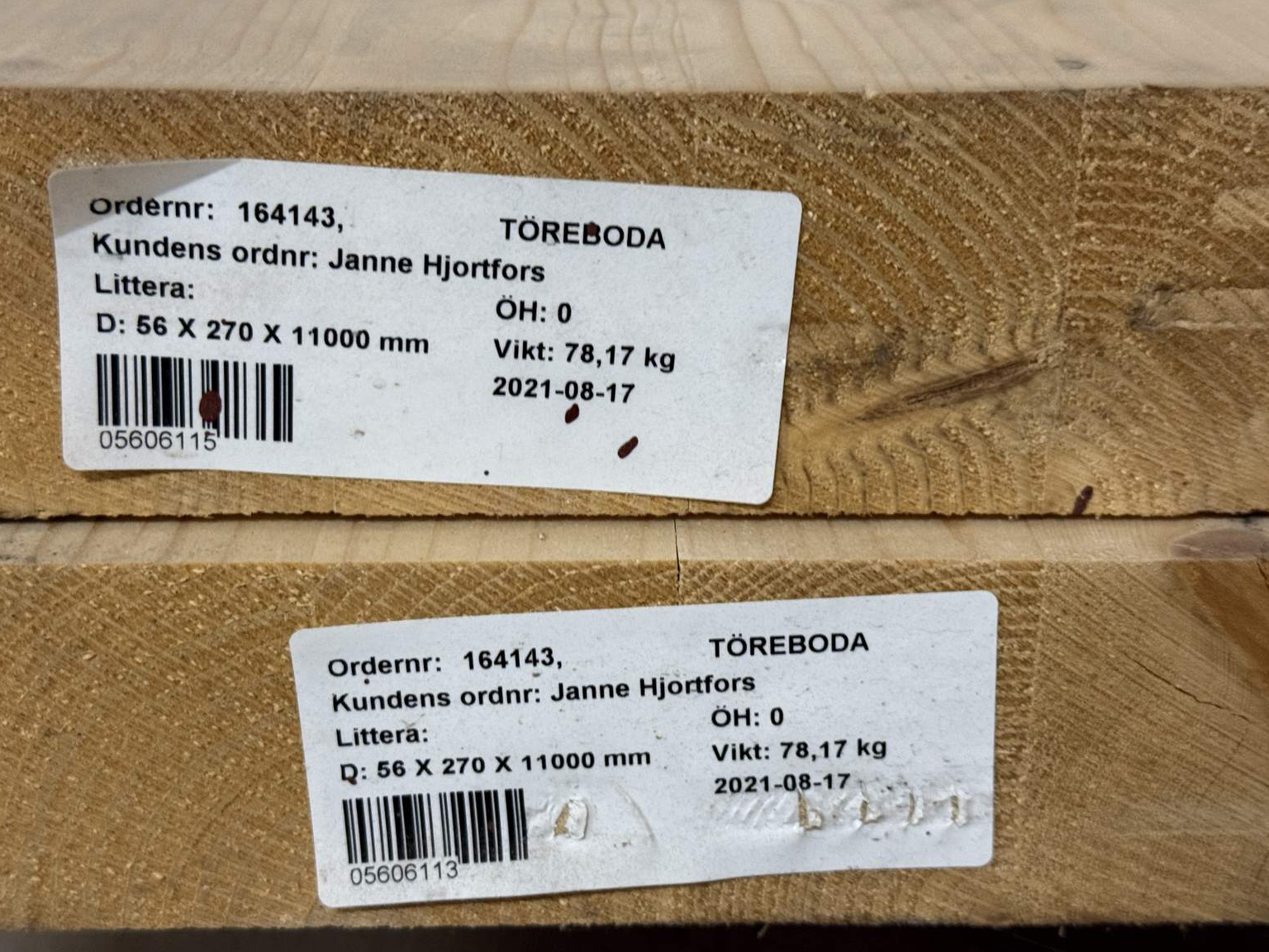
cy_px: 468
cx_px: 618
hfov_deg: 38.2
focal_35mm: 50
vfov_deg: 29.1
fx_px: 1833
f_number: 1.78
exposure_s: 1/33
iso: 200
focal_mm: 6.76
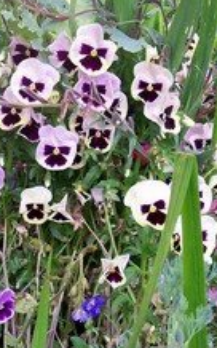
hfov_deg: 16.7
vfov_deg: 26.8
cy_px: 156
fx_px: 730
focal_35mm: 77
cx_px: 21
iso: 80
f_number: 2.7
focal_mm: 6
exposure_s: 1/71.4
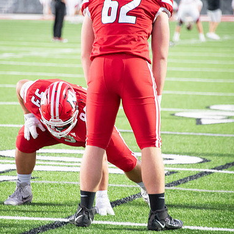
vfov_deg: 4.6
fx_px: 2944
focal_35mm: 385
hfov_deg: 4.6
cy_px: 117
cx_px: 95
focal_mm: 300
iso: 8000
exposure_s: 1/200
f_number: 5.6
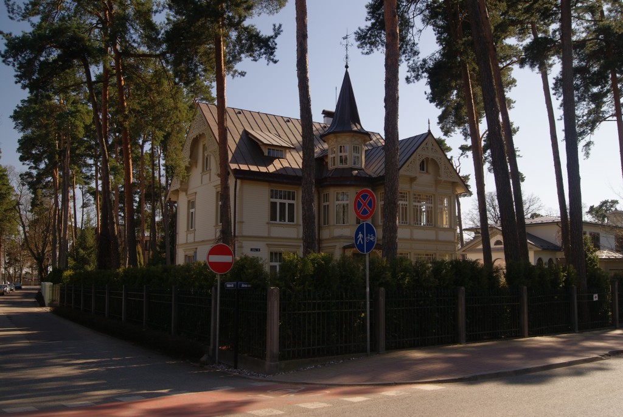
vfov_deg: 40.1
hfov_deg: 57.2
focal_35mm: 33
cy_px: 208
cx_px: 312
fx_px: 572
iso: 100
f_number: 8
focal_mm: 22
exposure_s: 1/80
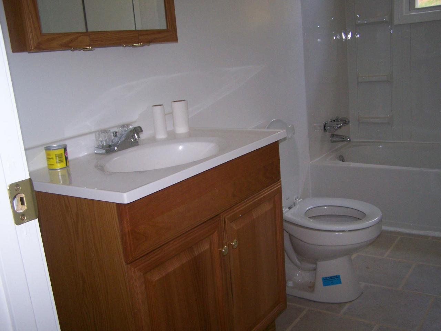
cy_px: 166
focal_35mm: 38
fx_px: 484
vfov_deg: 37.7
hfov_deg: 49.0
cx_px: 220
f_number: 2.8
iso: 160
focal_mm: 6.3
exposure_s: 1/60
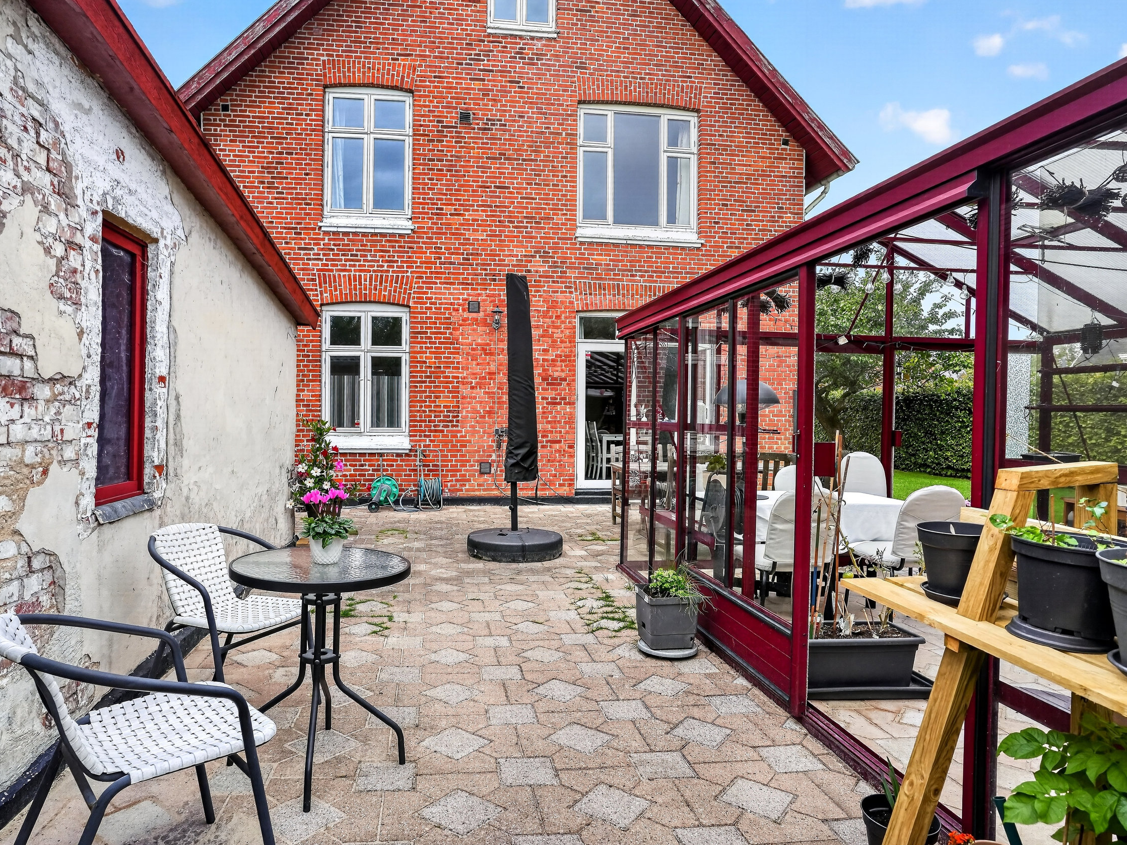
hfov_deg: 76.2
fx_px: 716
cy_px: 423
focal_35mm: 22
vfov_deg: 61.1
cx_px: 505
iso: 1250
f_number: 8
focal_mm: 20
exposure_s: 1/200
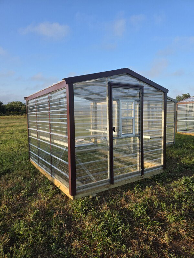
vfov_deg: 73.9
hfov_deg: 58.9
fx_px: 172
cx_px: 97
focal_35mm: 23
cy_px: 129
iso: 80
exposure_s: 1/2180
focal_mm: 6.3
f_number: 1.7
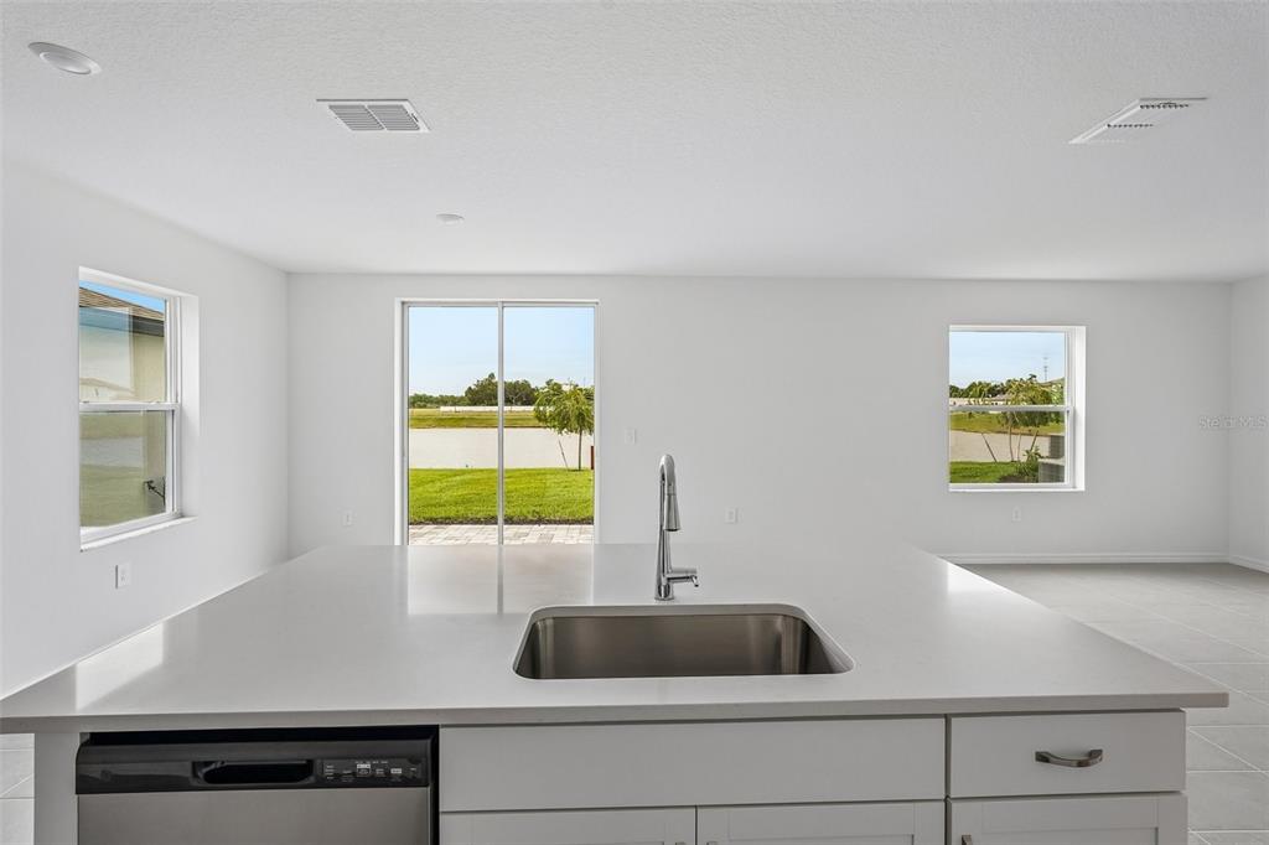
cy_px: 422
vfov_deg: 73.7
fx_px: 564
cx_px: 634
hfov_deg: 96.8
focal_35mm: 16
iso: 400
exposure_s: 1/100
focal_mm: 16
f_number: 8
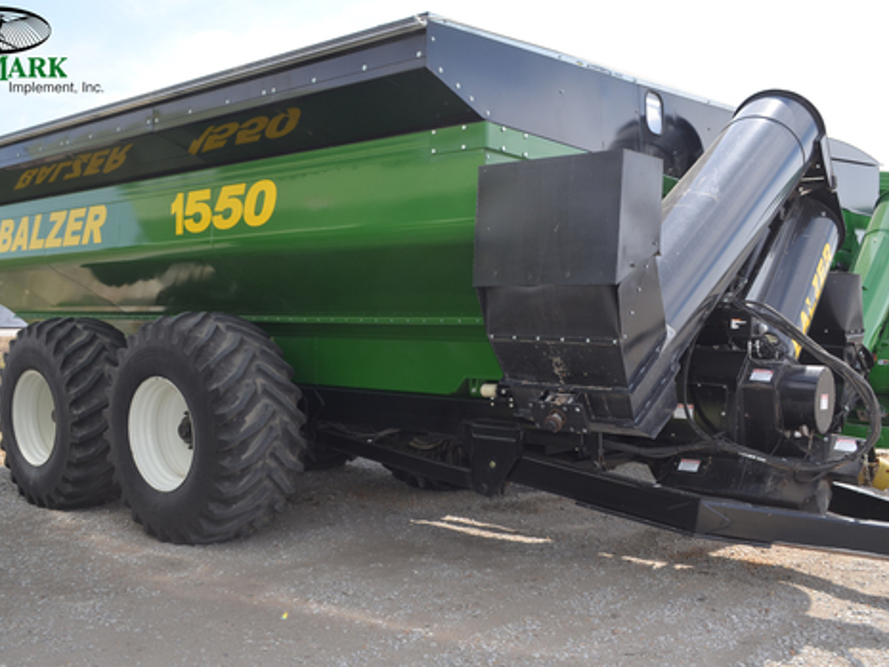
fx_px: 950
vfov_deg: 38.7
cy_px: 331
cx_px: 409
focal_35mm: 37
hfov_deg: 50.1
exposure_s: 1/200
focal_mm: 22
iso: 100
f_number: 6.3
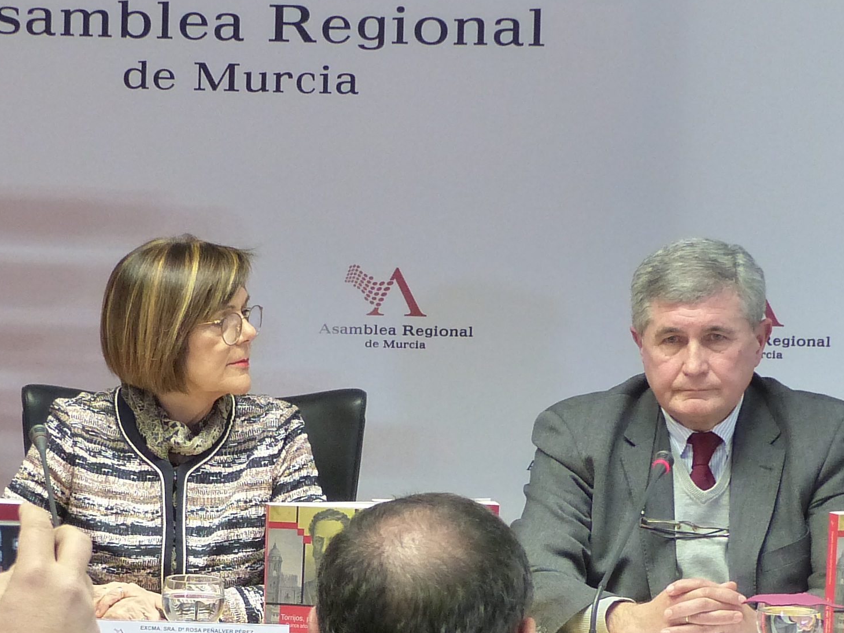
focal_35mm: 181
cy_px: 584
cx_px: 253
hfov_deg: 10.9
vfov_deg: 8.2
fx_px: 4413
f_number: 2.8
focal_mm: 11.9
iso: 400
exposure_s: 1/50
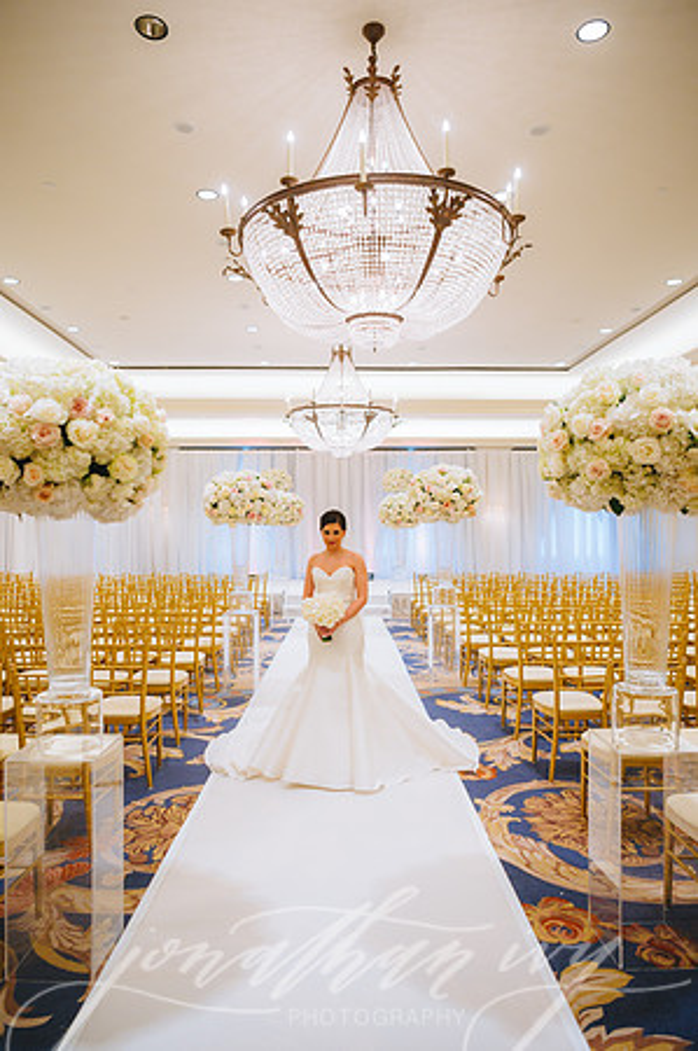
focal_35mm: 24
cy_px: 526
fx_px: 700
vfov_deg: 73.8
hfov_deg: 53.0
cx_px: 349
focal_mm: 24
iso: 1600
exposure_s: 1/160
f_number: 2.8
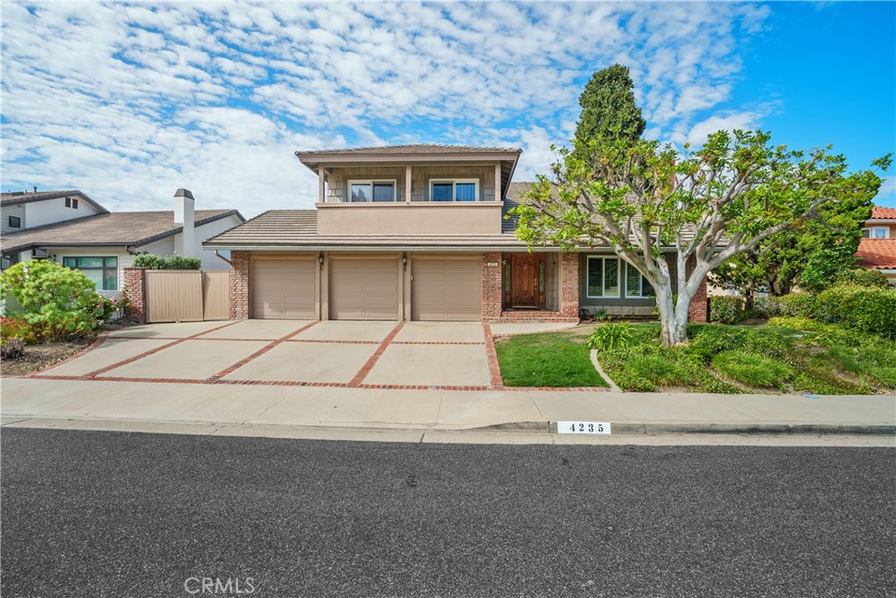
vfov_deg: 73.8
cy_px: 299
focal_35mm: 16
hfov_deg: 96.7
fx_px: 398
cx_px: 448
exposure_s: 1/10
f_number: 10
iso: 100
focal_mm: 16
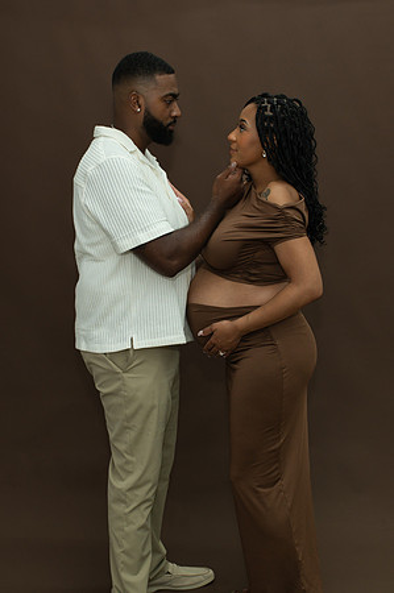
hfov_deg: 25.4
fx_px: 872
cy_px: 294
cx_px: 162
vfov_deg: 37.6
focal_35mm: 53
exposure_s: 1/200
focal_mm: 35
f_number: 5
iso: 1000
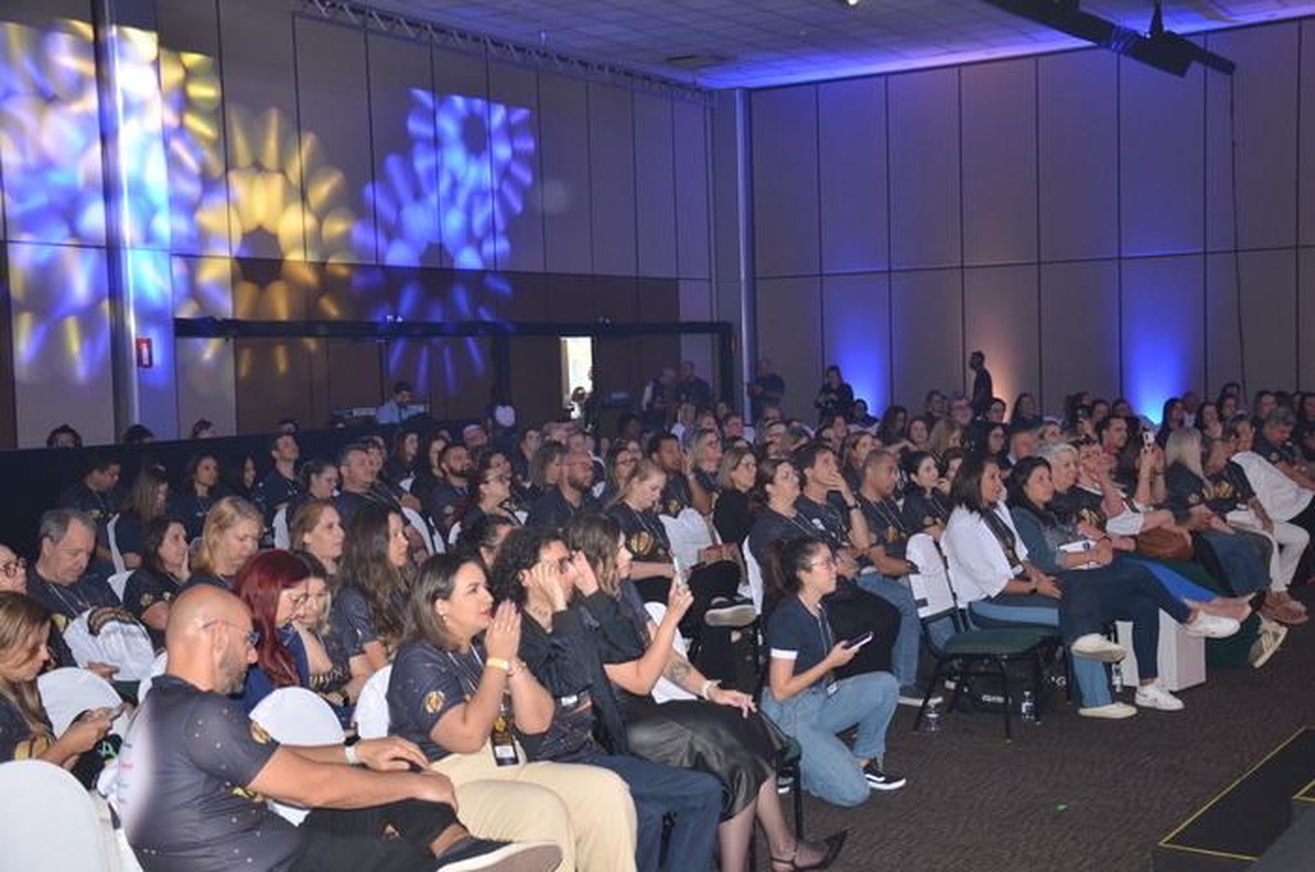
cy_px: 436
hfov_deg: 38.9
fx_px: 1860
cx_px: 658
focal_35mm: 51
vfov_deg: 26.4
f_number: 4.2
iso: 800
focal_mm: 34
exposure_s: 1/60
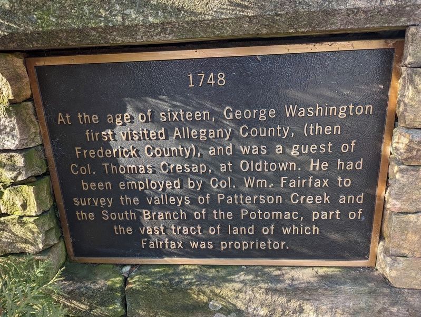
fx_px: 292
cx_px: 210
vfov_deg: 57.0
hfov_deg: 71.5
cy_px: 158
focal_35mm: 24
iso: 38
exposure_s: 1/120
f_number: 1.85
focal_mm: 6.81
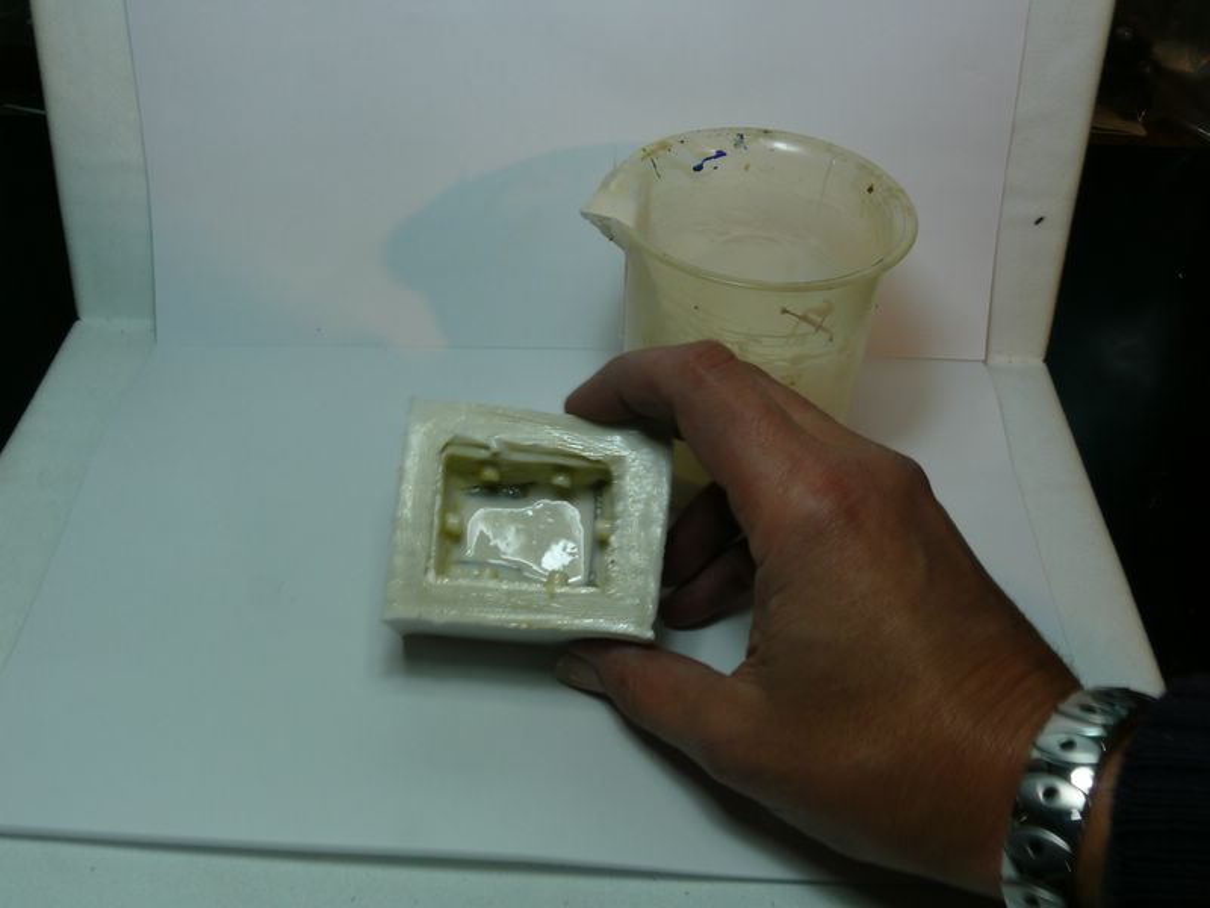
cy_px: 454
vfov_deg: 40.7
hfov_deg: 52.6
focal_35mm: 35
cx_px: 605
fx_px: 1223
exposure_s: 1/8
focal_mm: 7.4
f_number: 11
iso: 100
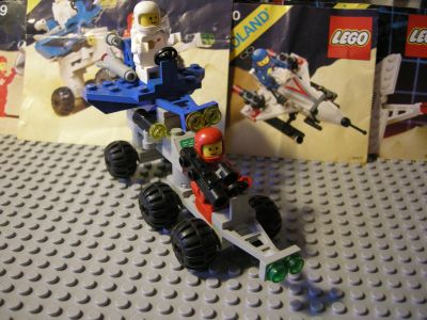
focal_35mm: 36
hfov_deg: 51.4
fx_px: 444
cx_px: 214
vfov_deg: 39.7
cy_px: 160
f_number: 2.7
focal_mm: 7.5
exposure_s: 1/25.2
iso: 400
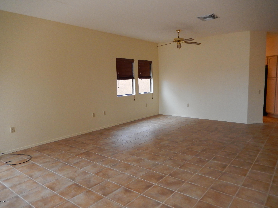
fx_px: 201
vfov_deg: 54.9
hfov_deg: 69.4
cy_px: 104
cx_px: 139
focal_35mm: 25
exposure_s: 1/30
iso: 400
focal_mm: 4.5
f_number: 3.4
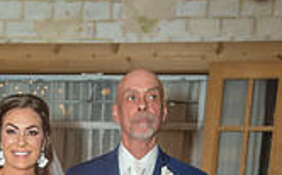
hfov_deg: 24.6
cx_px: 59
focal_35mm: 83
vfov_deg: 13.3
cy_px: 360
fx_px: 637
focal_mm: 30
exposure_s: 1/125
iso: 640
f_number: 5
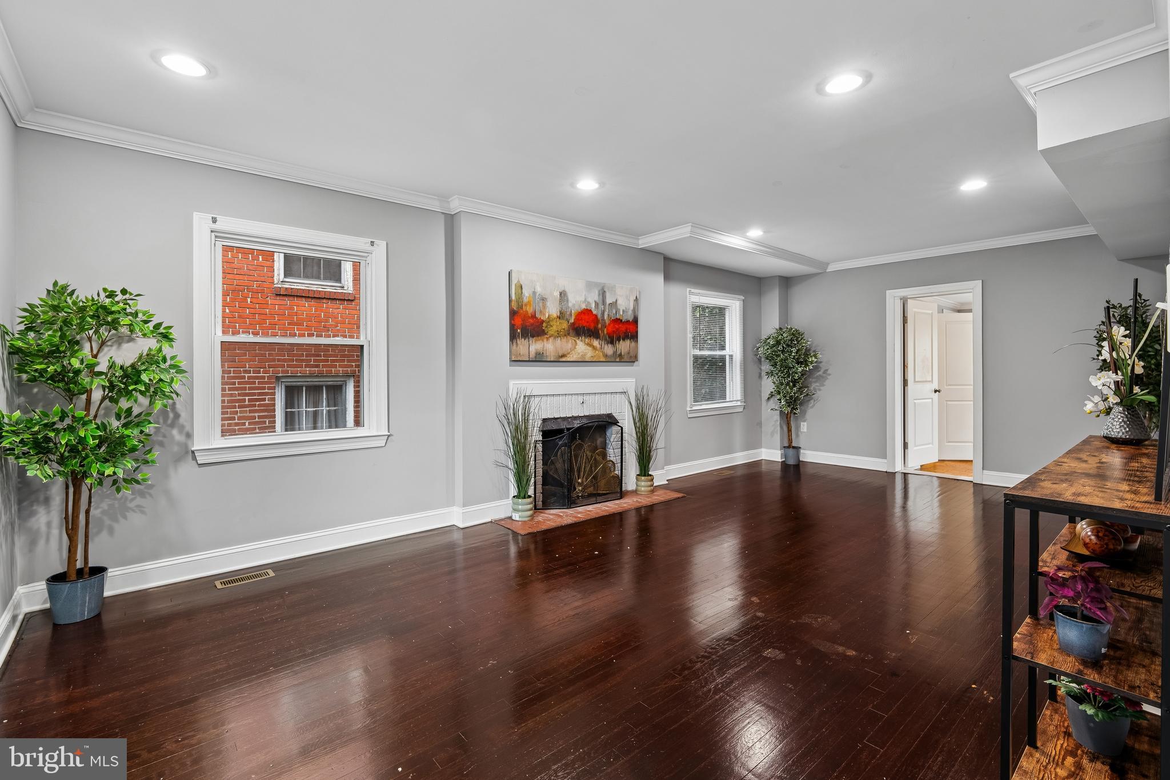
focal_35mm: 16
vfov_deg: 73.7
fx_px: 520
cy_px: 390
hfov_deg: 96.7
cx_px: 585
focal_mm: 16
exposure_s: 1.3
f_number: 8
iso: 100
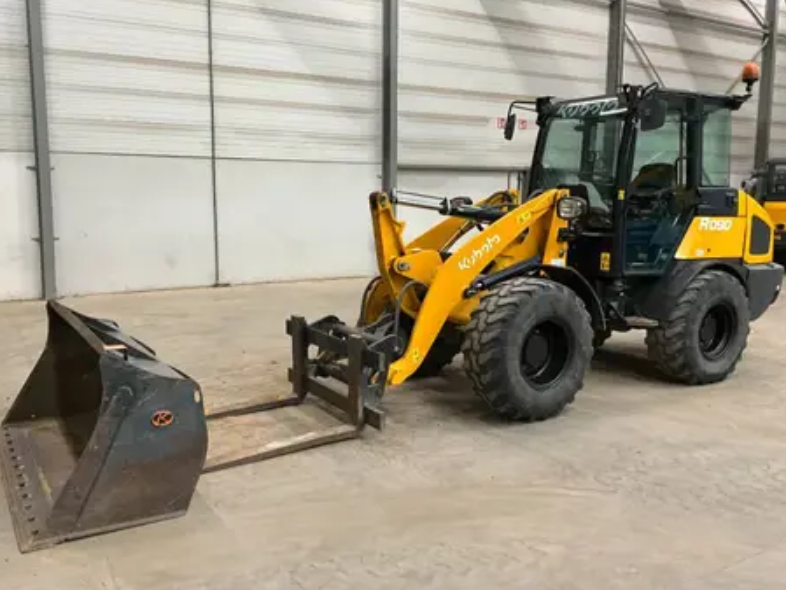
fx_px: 704
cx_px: 382
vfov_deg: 45.5
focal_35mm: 31
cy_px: 291
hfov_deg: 58.3
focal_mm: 3
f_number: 1.8
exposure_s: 1/60
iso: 200
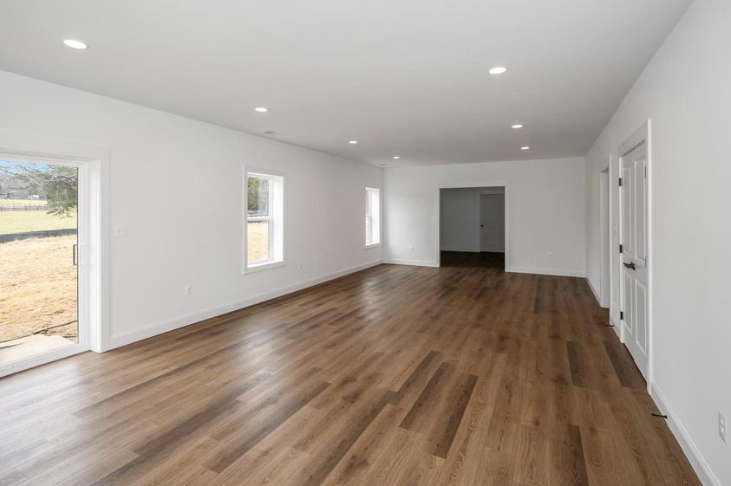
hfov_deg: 93.2
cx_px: 347
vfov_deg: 70.2
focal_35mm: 17
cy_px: 220
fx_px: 345
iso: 200
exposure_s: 1/80
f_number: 4.5
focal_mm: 14
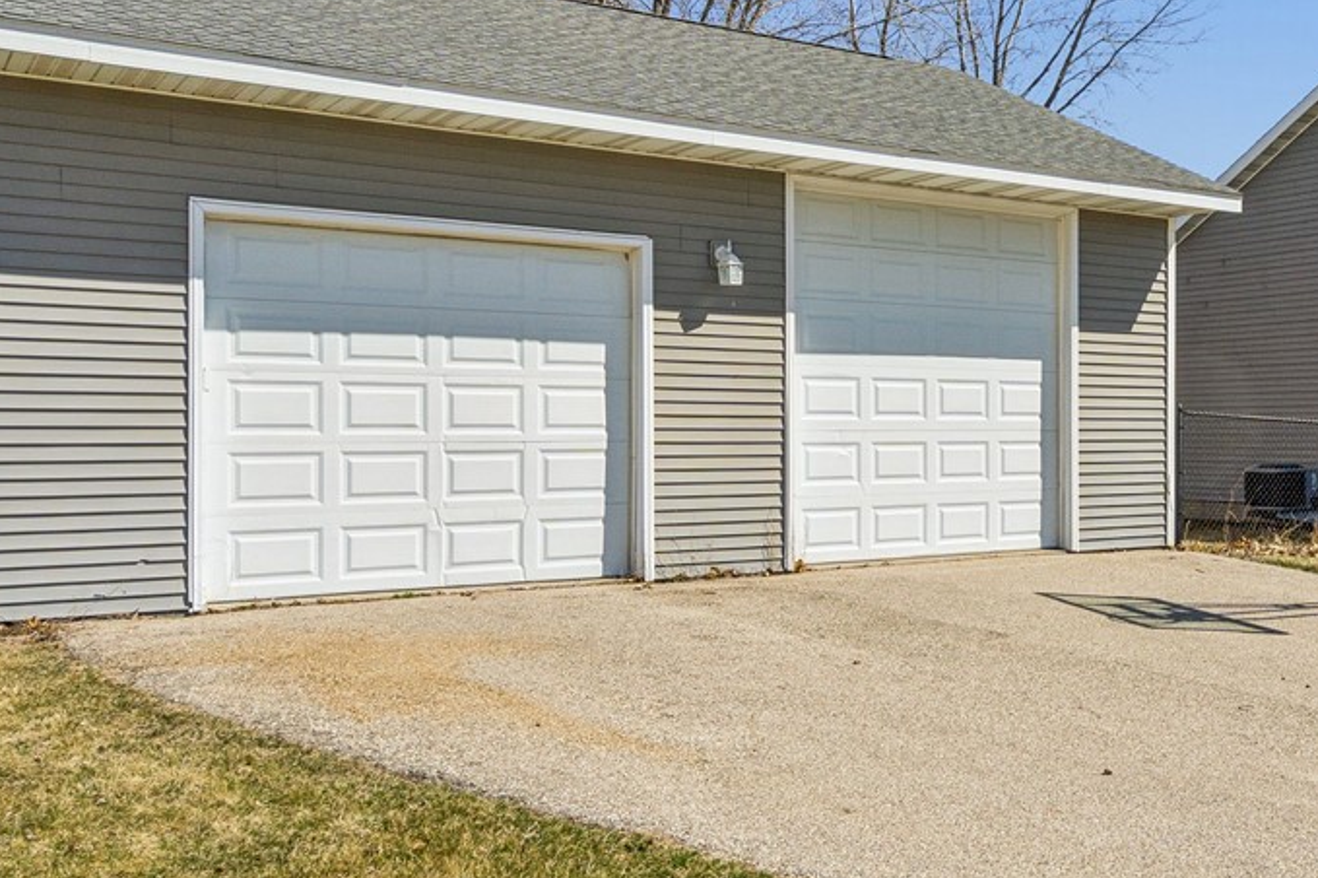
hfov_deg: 44.1
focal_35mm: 40
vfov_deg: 33.2
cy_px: 343
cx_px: 1191
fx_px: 1464
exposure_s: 1/1000
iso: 400
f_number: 9
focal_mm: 16
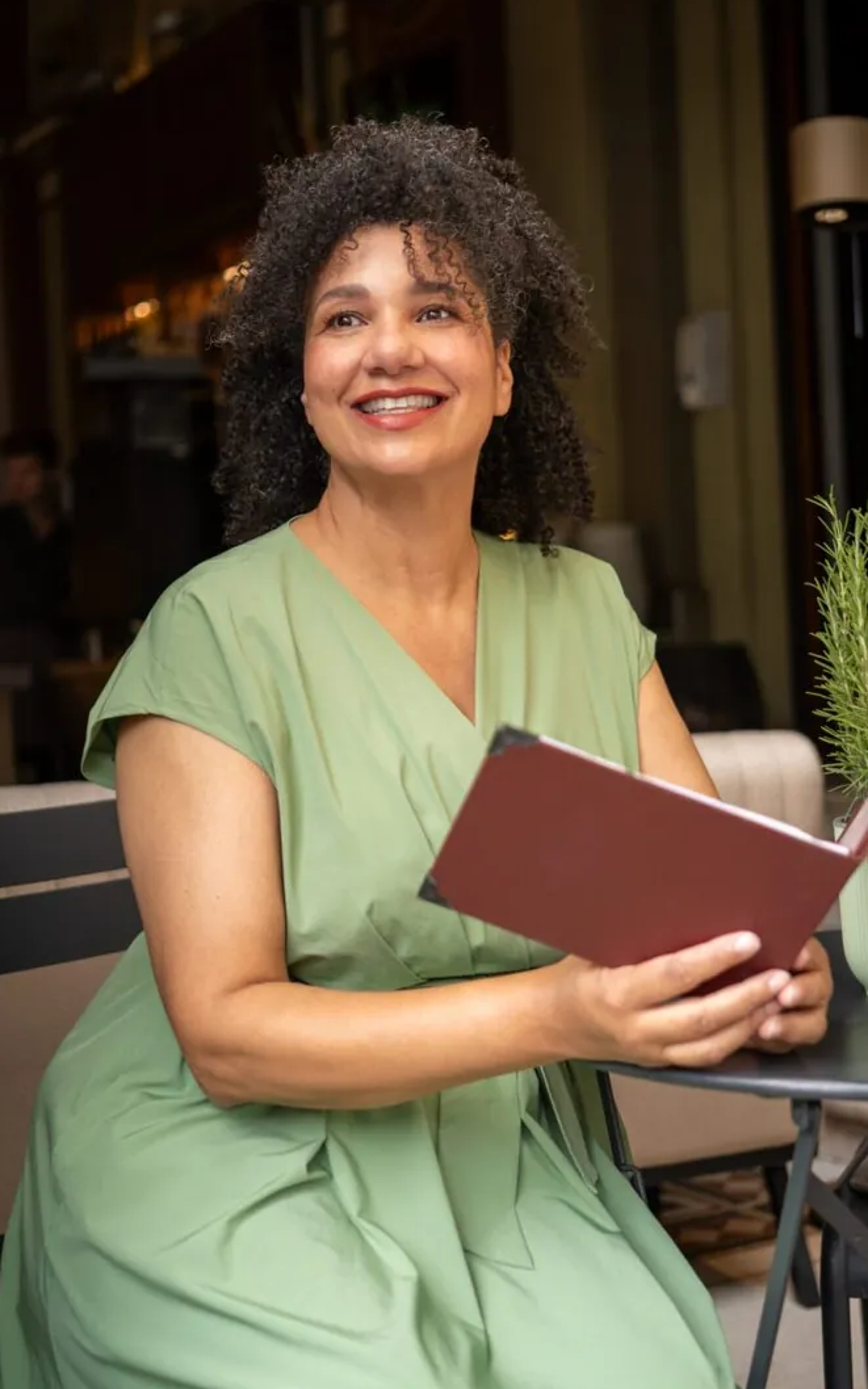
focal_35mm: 52
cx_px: 446
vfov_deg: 38.9
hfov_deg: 24.9
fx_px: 1969
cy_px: 692
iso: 320
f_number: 2.8
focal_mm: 50
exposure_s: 1/500
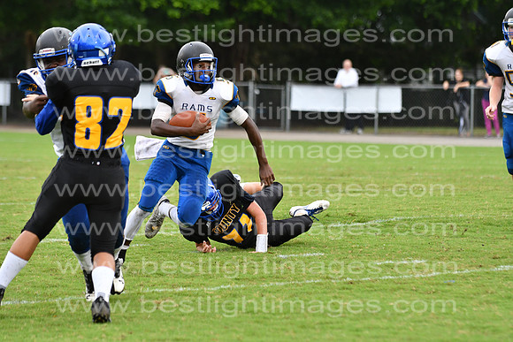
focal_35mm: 210
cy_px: 171
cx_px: 256
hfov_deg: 9.8
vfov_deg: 6.5
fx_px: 2993
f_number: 3.5
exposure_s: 1/2000
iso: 800
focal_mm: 140
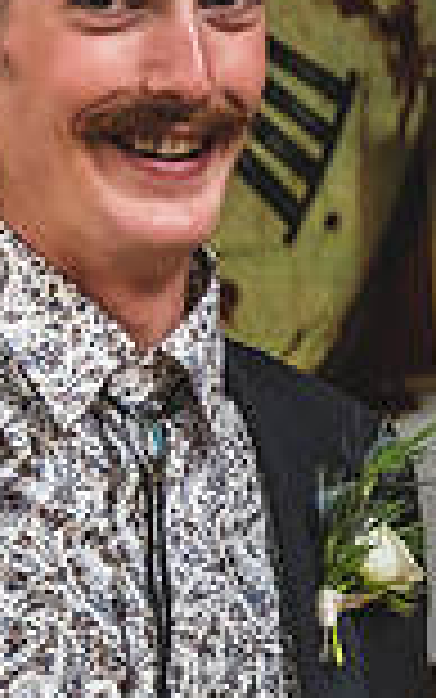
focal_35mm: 267
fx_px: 5071
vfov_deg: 7.9
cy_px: 444
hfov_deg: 4.7
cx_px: -847
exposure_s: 1/160
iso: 1000
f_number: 2.8
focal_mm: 70
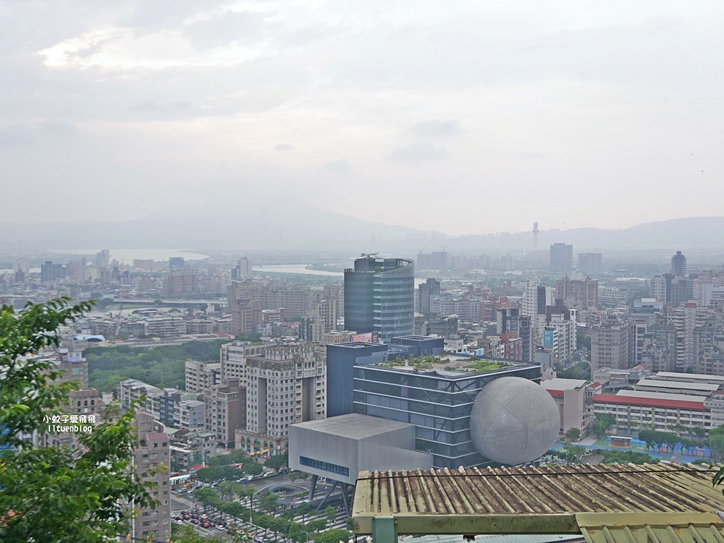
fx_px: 1004
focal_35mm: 48
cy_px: 272
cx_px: 362
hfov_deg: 39.6
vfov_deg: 30.3
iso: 200
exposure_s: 1/200
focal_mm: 24
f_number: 4.8
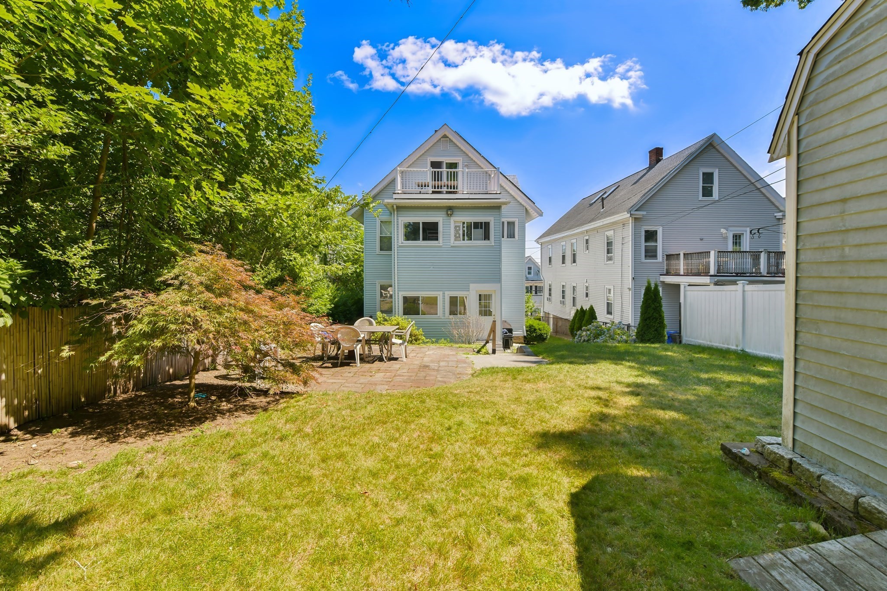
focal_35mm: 14
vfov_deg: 81.2
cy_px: 296
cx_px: 444
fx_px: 345
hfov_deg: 104.3
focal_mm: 14
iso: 640
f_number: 9
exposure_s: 1/640
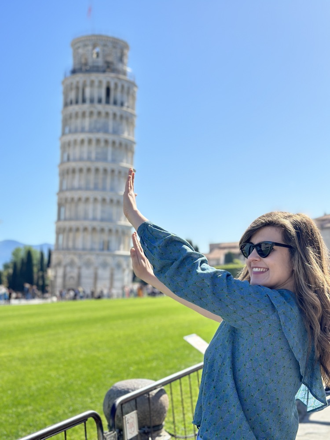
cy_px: 220
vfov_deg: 39.7
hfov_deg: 30.3
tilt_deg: +6.8
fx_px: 610
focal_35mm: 48
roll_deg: +2.3
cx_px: 165
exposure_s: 1/4785
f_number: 1.78
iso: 100
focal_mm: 6.86
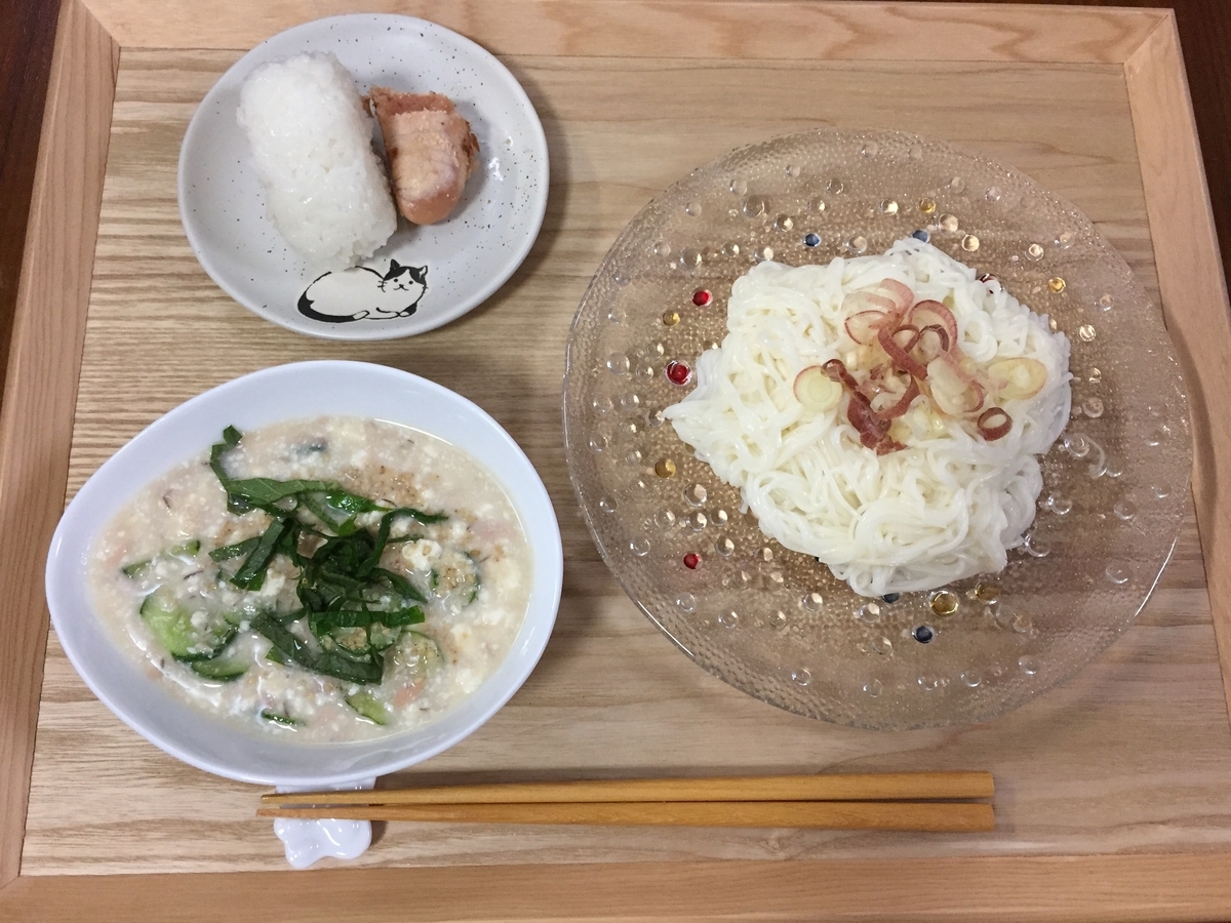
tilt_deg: -75.1
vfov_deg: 48.2
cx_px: 616
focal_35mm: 29
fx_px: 1031
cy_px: 462
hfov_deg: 61.7
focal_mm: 4.15
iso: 160
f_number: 2.2
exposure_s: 1/30
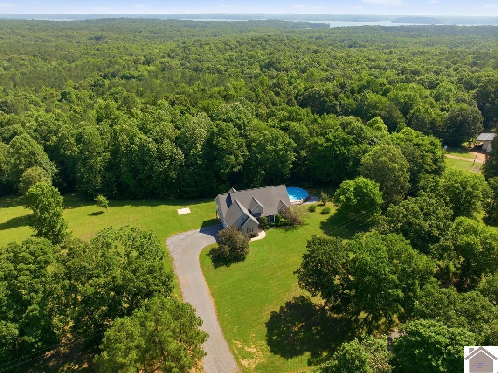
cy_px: 186
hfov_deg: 71.6
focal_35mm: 24
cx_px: 249
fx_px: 345
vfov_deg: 56.8
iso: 100
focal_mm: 12.3
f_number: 9
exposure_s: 1/160
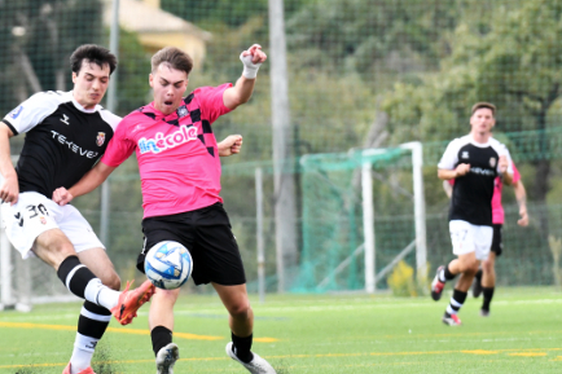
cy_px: 188
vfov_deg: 2.5
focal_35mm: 560
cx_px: 208
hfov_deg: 3.7
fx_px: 8738
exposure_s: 1/6400
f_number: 5.6
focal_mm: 270
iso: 5000
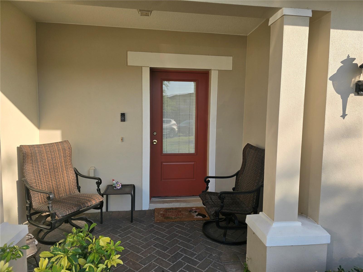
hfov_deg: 73.9
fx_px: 241
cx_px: 182
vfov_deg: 58.9
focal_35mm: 23
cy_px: 136
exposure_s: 1/410
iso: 12
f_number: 1.7
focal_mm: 6.3
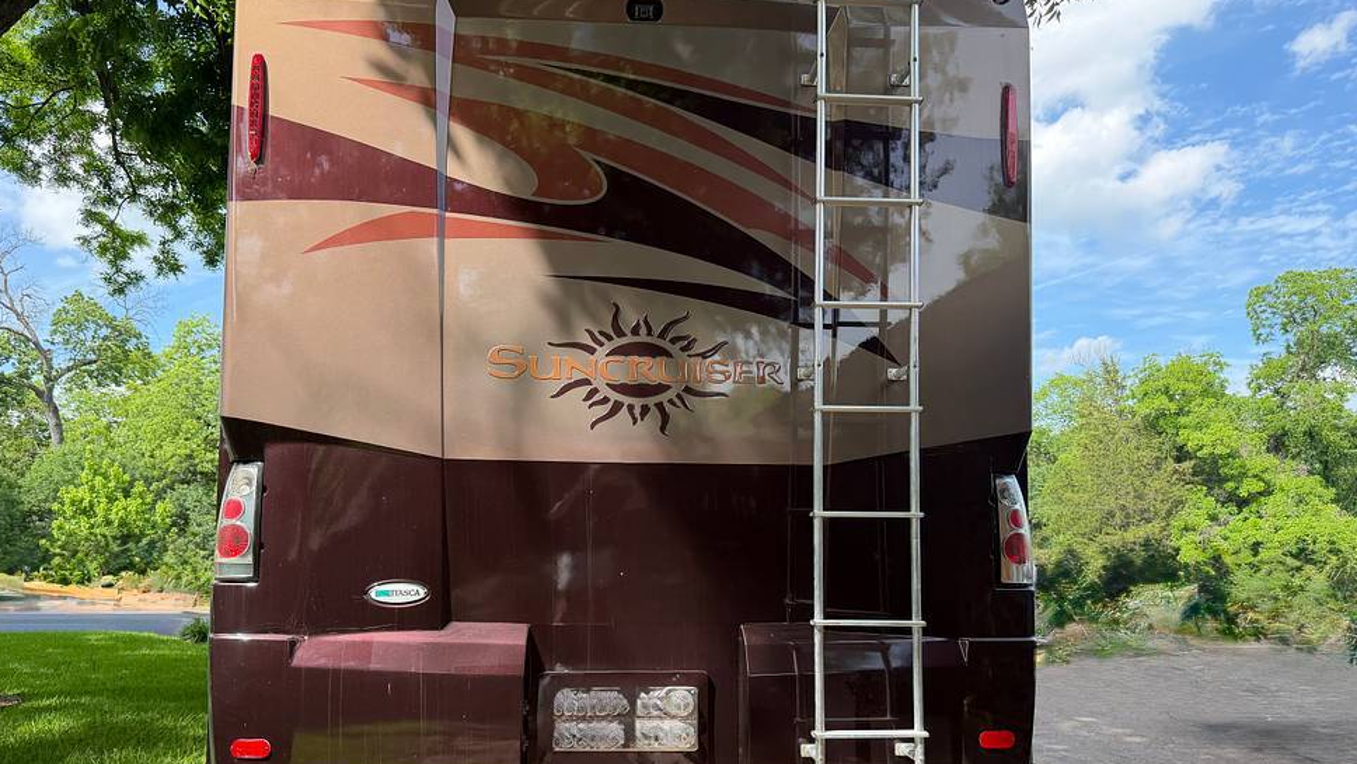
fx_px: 972
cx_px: 669
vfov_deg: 42.7
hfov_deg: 69.8
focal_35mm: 27
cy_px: 453
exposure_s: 1/1292
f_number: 1.78
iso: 100
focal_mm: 6.76
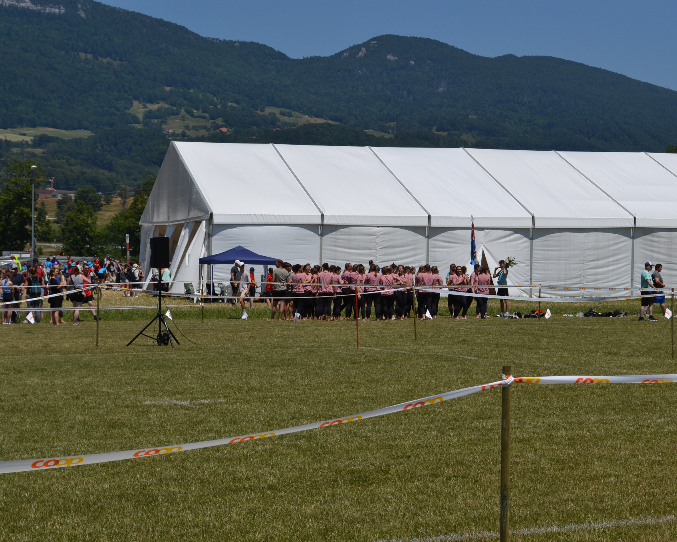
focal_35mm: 94
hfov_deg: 20.5
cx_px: 369
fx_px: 1875
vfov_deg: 16.4
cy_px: 272
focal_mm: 55
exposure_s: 1/400
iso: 100
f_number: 10
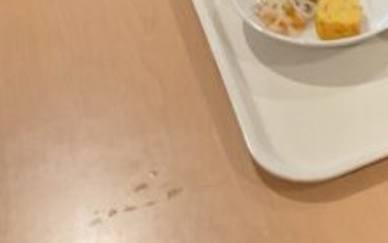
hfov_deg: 22.4
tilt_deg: -35.5
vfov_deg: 14.7
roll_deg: -6.0
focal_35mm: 83
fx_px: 878
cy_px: -119
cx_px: 498
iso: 160
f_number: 1.8
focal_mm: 3
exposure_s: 1/60
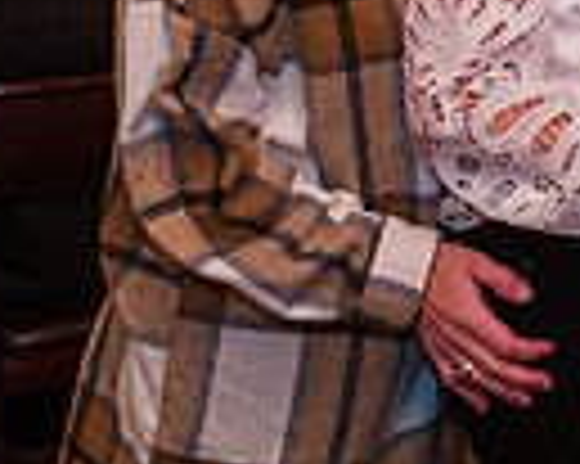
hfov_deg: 14.9
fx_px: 2093
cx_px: 805
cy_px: -68
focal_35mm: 122
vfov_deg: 12.4
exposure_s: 1/125
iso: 1600
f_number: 3.2
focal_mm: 29
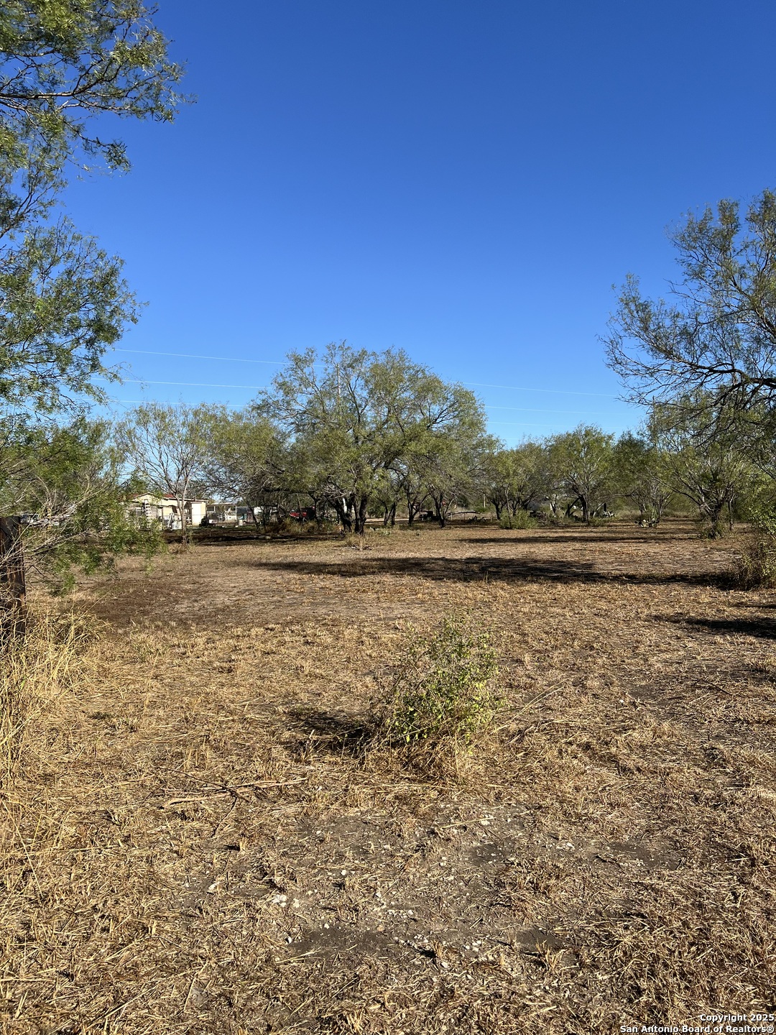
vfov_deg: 67.3
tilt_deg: +2.0
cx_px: 388
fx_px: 777
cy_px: 518
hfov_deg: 53.1
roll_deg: +2.8
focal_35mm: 26
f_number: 1.5
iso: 50
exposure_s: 1/3831
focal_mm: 5.7
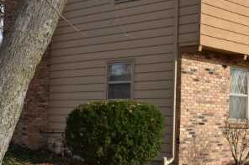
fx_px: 505
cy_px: 87
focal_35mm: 73
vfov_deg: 18.6
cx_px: 182
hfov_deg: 27.4
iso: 100
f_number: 7.1
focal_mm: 18
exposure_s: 1/200
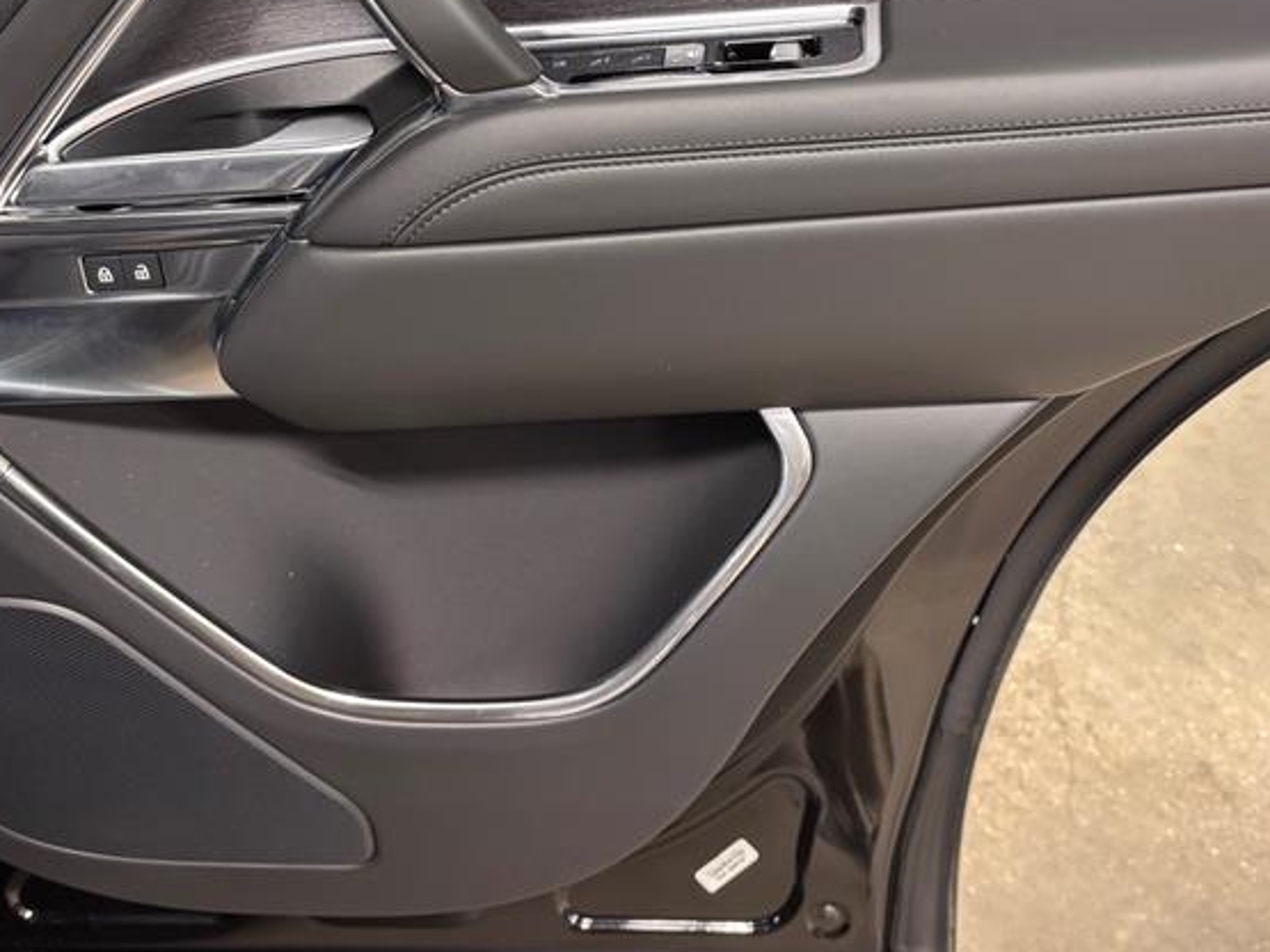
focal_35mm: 48
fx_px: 1761
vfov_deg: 29.2
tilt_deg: -23.3
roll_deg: -2.0
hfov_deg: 39.4
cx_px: 780
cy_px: 114
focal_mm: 5.96
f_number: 1.6
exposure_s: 1/60
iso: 125
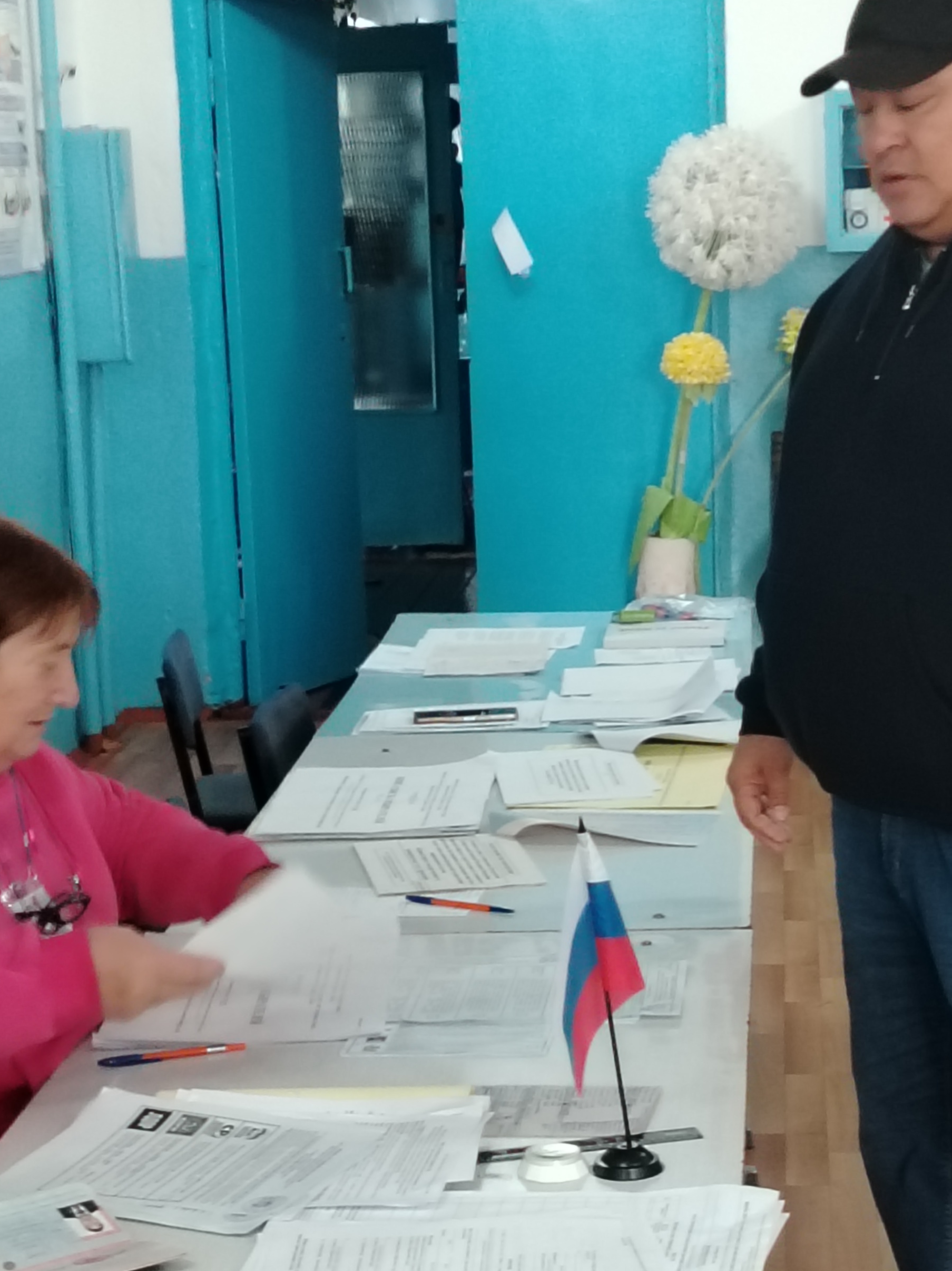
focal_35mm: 83
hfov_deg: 17.7
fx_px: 3044
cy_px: 790
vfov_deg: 23.5
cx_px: 648
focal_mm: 5.25
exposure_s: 1/33.3
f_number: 1.75
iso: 2134
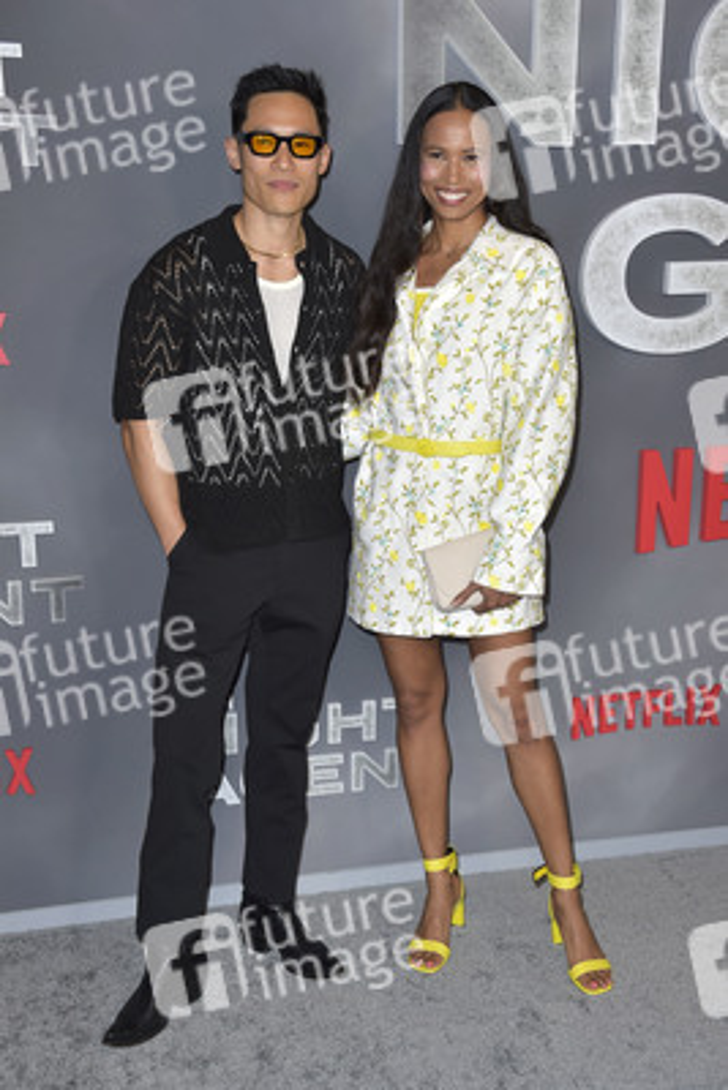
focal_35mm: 45
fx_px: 1364
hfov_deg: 29.9
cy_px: 545
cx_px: 364
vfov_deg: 43.6
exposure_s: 1/250
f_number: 6.3
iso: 400
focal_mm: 45
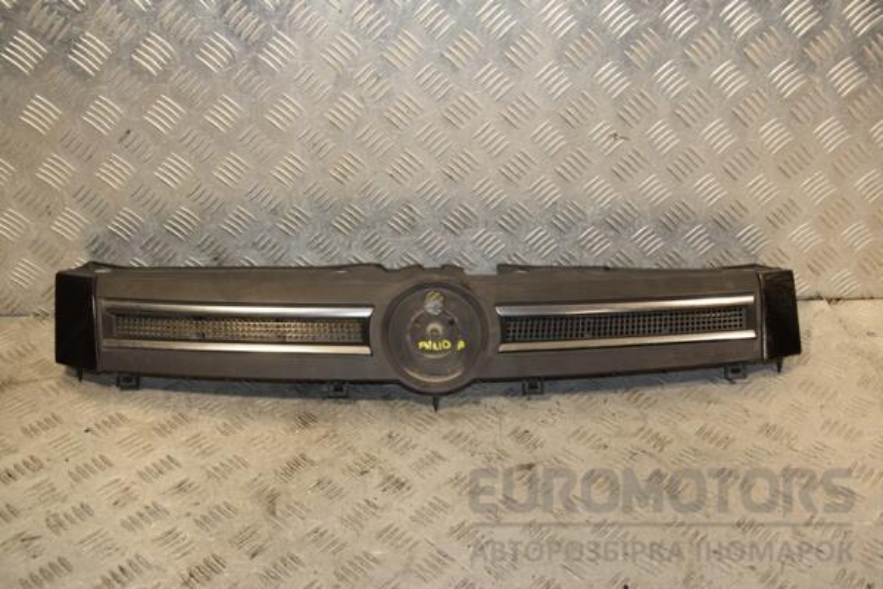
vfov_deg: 35.5
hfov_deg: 51.3
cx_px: 442
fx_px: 920
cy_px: 294
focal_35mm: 38
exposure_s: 1/200
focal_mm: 25
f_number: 7.1
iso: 800
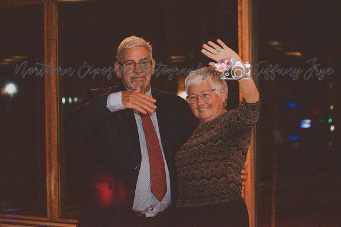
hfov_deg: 18.9
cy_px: 114
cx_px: 170
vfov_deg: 12.7
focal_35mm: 108
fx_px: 1023
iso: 6400
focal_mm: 72
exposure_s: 1/60
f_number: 4.8
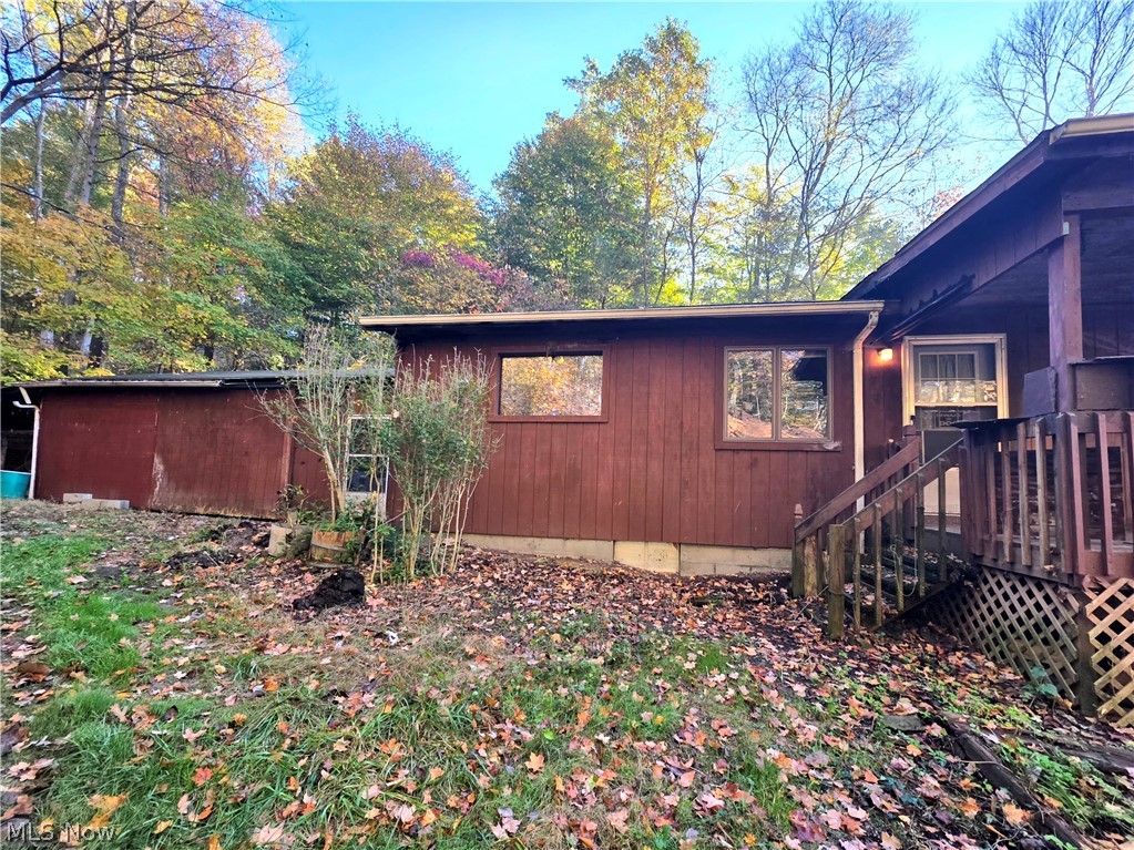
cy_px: 425
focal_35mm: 13
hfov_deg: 106.2
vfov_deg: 89.9
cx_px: 567
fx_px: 426
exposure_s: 1/120
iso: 25
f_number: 1.9
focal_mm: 2.2
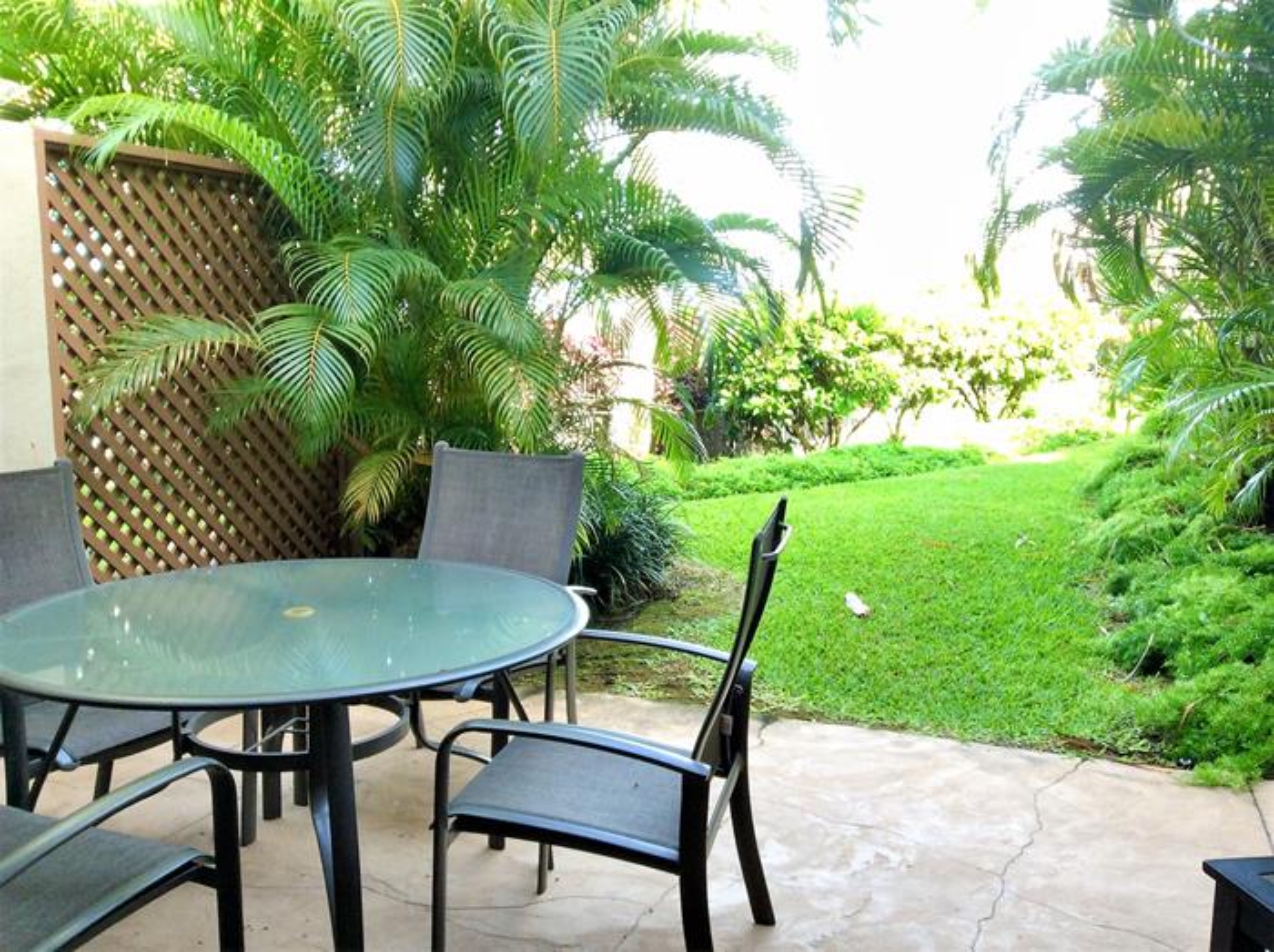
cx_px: 637
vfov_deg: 44.1
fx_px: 1176
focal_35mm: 32
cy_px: 476
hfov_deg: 56.9
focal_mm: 3.3
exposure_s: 1/60
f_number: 2.4
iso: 50
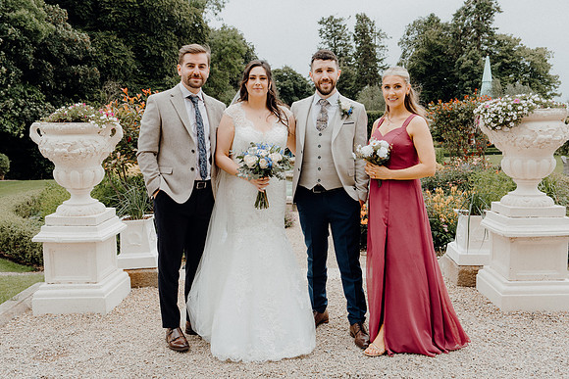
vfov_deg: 42.3
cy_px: 190
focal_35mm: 31
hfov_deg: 60.3
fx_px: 490
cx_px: 284
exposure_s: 1/160
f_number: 5
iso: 125
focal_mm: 31
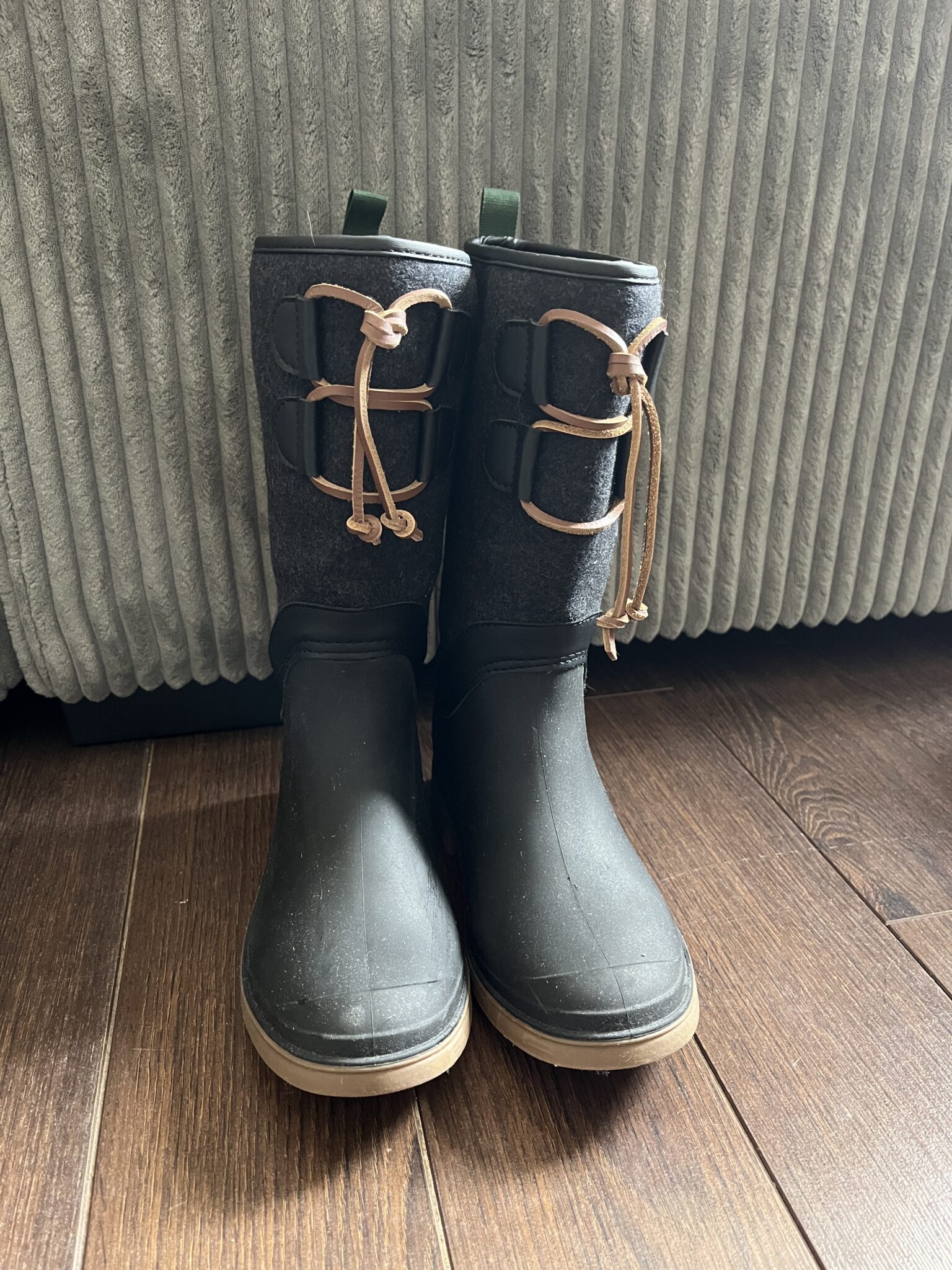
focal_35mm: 26
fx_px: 953
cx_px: 476
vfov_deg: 67.3
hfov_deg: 53.1
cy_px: 635
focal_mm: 5.1
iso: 640
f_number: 1.6
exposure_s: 1/37
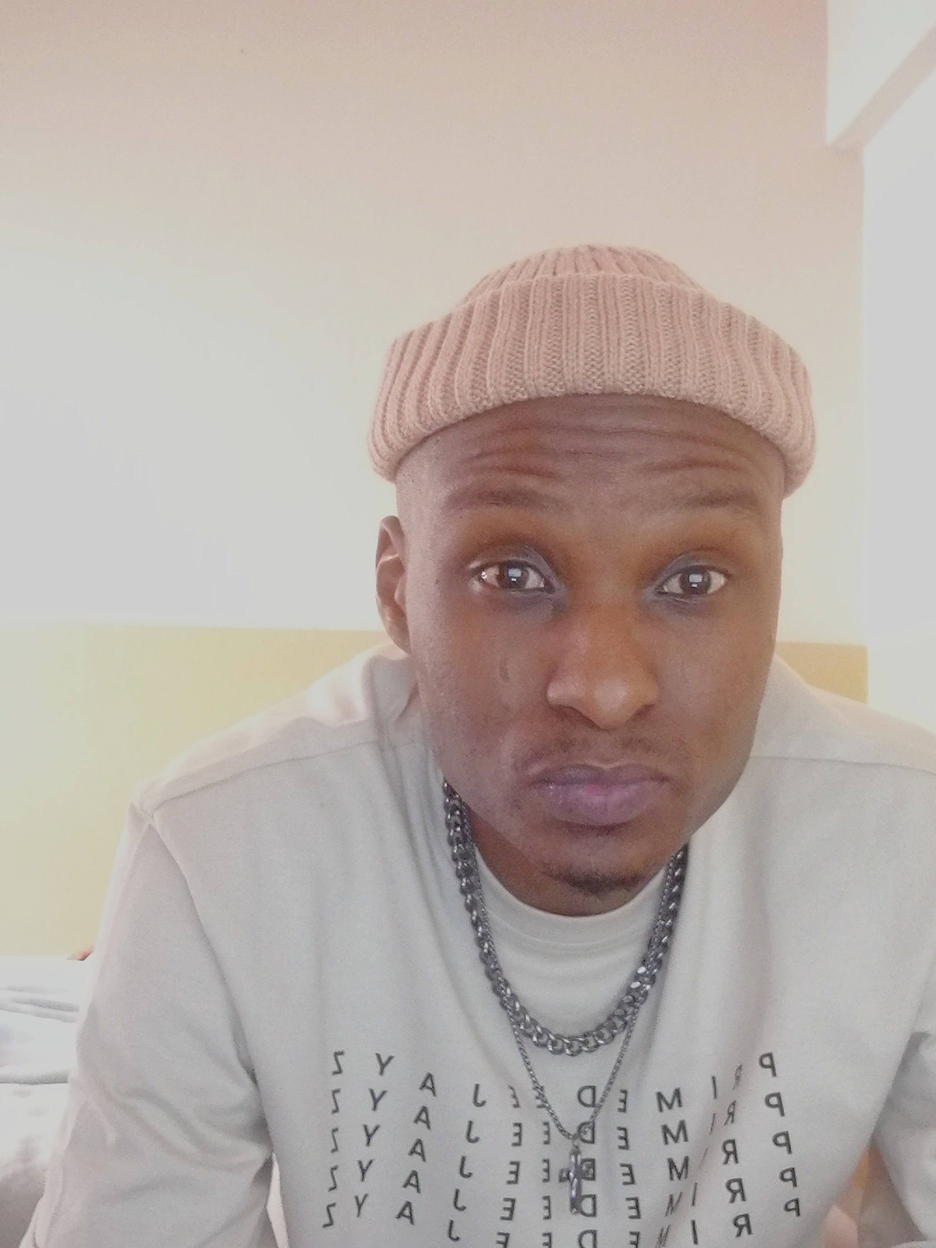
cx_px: 566
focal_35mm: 33
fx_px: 1190
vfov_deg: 55.3
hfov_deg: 42.7
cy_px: 681
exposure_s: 1/16.7
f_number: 1.9
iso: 640
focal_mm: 3.36
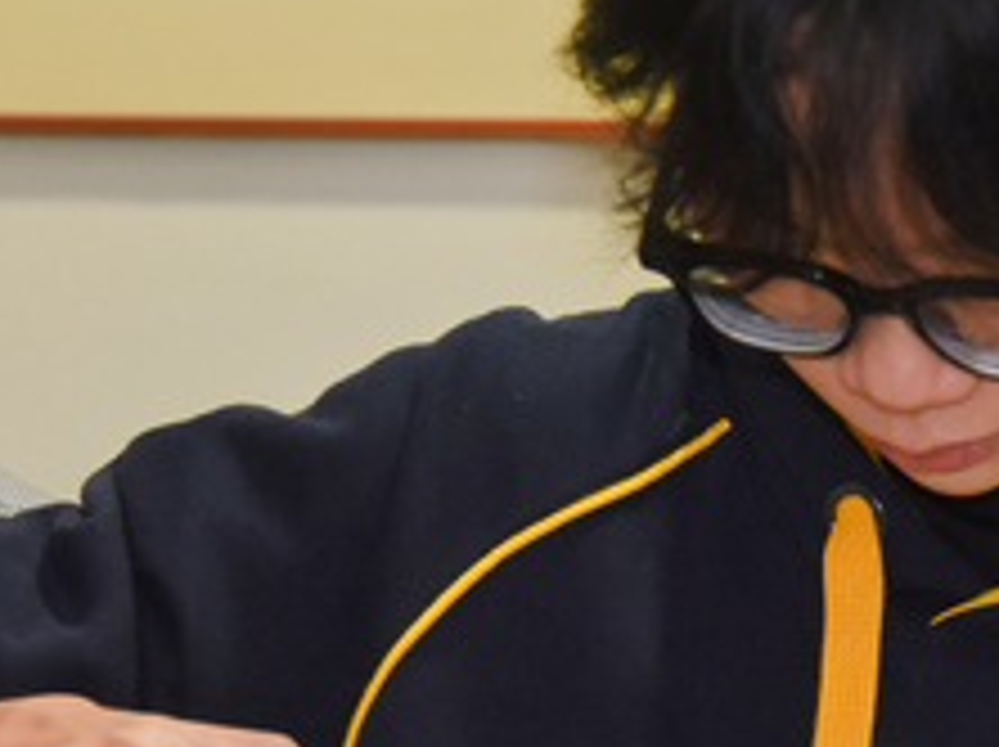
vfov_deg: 5.7
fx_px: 7495
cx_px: 576
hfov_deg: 7.6
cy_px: 657
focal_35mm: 260
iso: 2000
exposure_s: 1/100
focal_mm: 75
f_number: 4
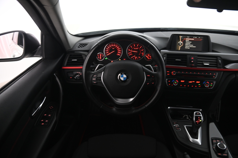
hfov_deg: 71.5
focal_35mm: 25
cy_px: 80
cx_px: 123
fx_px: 165
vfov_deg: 51.2
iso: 2000
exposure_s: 1/25
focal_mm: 24
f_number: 4
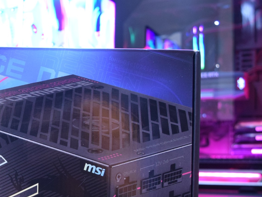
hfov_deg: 27.1
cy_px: 160
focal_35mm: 69
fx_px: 522
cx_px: 20
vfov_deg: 21.1
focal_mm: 25
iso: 1600
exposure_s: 1/8
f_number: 5.6
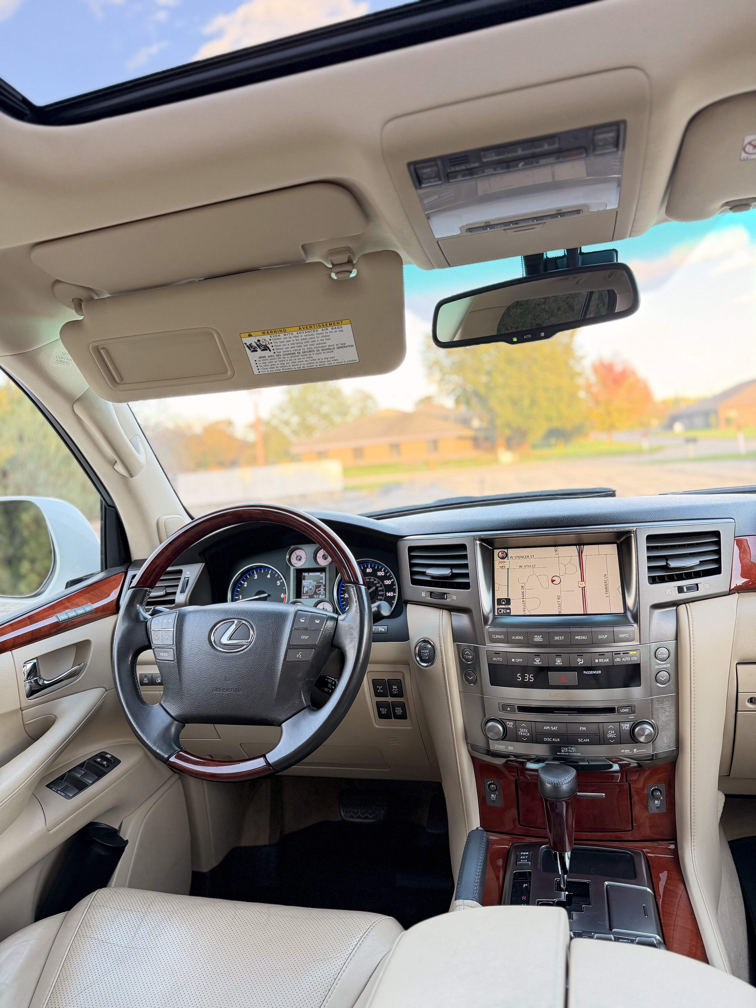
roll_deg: +4.9
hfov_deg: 56.8
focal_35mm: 24
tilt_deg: -3.9
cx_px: 378
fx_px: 699
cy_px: 504
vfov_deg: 71.6
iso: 200
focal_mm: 6.76
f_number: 1.78
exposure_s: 1/91
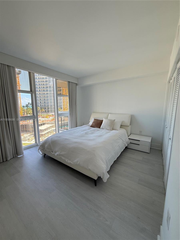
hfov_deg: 85.7
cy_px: 120
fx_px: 97
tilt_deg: -6.6
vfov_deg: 102.1
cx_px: 90
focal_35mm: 14
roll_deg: +0.7
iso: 64
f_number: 2.2
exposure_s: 1/124
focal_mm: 2.22
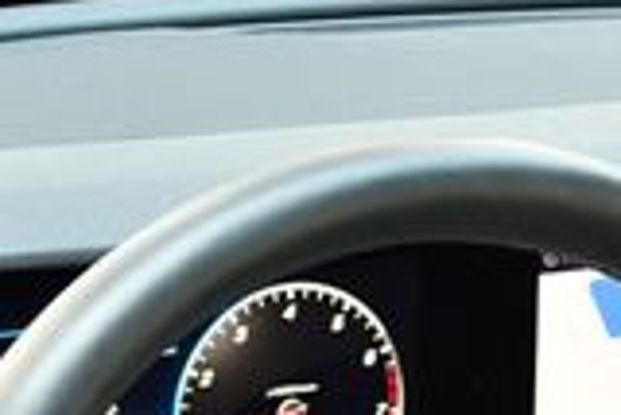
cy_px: 795
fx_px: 2486
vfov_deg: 9.0
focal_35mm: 144
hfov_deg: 14.2
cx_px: 466
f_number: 3.5
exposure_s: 1/125
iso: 1100
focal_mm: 18
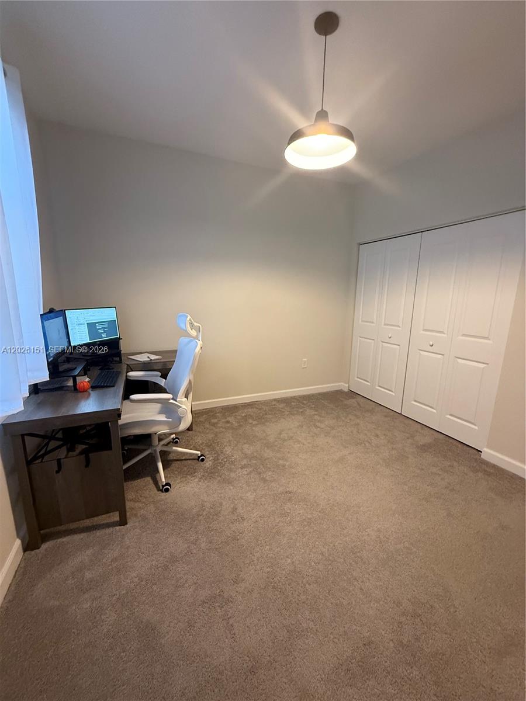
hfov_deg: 85.7
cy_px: 350
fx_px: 284
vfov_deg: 102.1
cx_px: 263
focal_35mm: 14
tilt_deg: -10.3
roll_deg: -1.3
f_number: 2.2
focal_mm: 2.22
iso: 640
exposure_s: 1/60
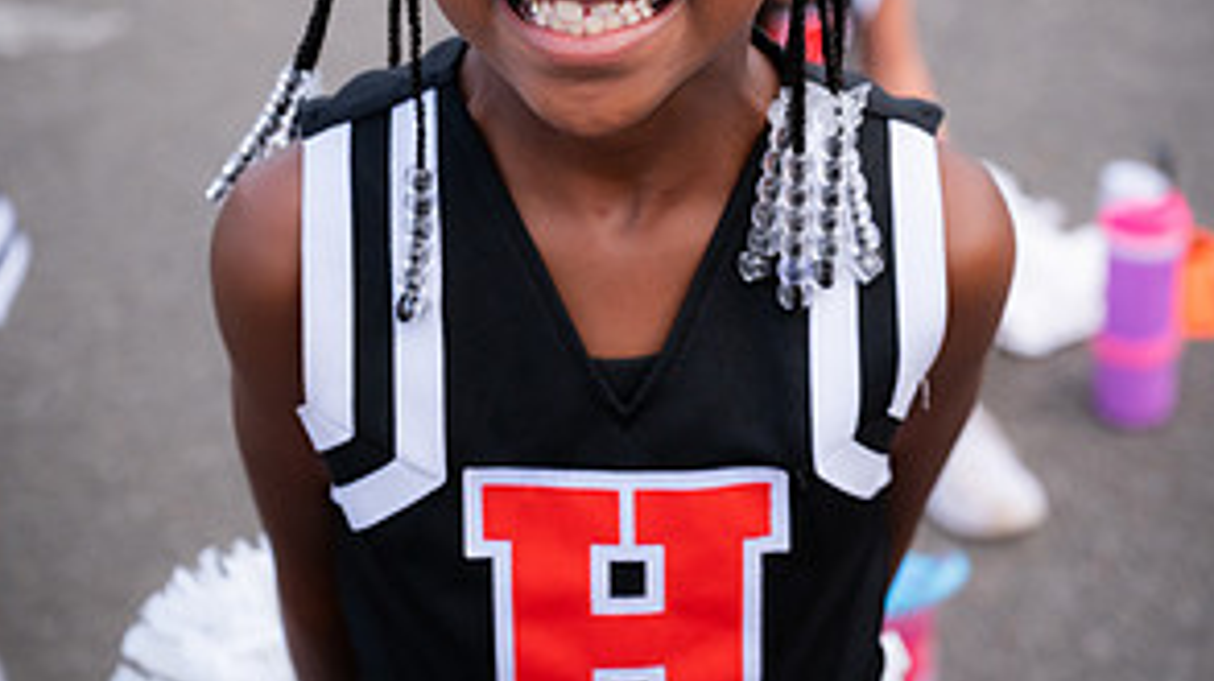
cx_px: 609
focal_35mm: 85
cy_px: 124
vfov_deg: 14.1
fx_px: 2735
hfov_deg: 25.0
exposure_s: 1/640
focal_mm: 53
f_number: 4
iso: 640
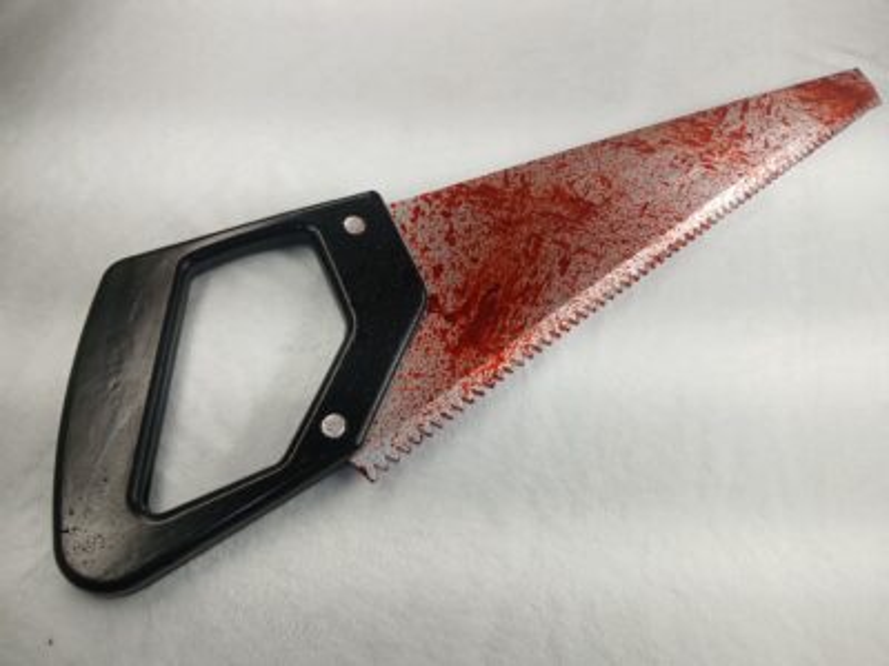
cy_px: 333
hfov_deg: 67.3
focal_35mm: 26
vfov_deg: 53.1
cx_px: 444
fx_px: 668
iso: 25
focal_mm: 3.98
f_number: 1.8
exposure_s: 1/100
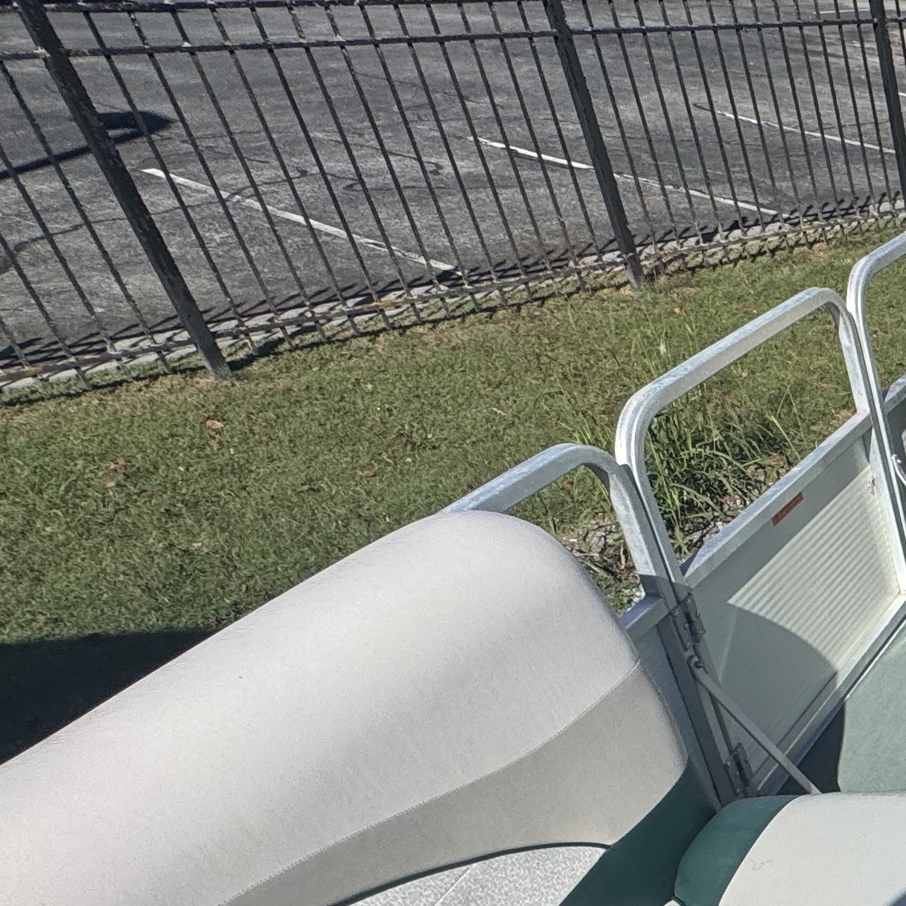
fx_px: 1214
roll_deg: +2.3
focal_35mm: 41
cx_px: 1396
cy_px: 804
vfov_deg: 38.3
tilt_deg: -33.8
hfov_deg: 27.0
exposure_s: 1/2208
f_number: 2.2
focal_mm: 2.22
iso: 50
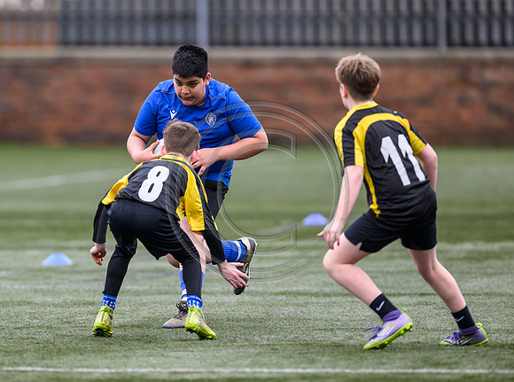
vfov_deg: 2.8
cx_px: 171
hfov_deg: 3.8
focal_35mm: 526
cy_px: 184
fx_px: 7787
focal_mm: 400
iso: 500
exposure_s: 1/1250
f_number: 3.5
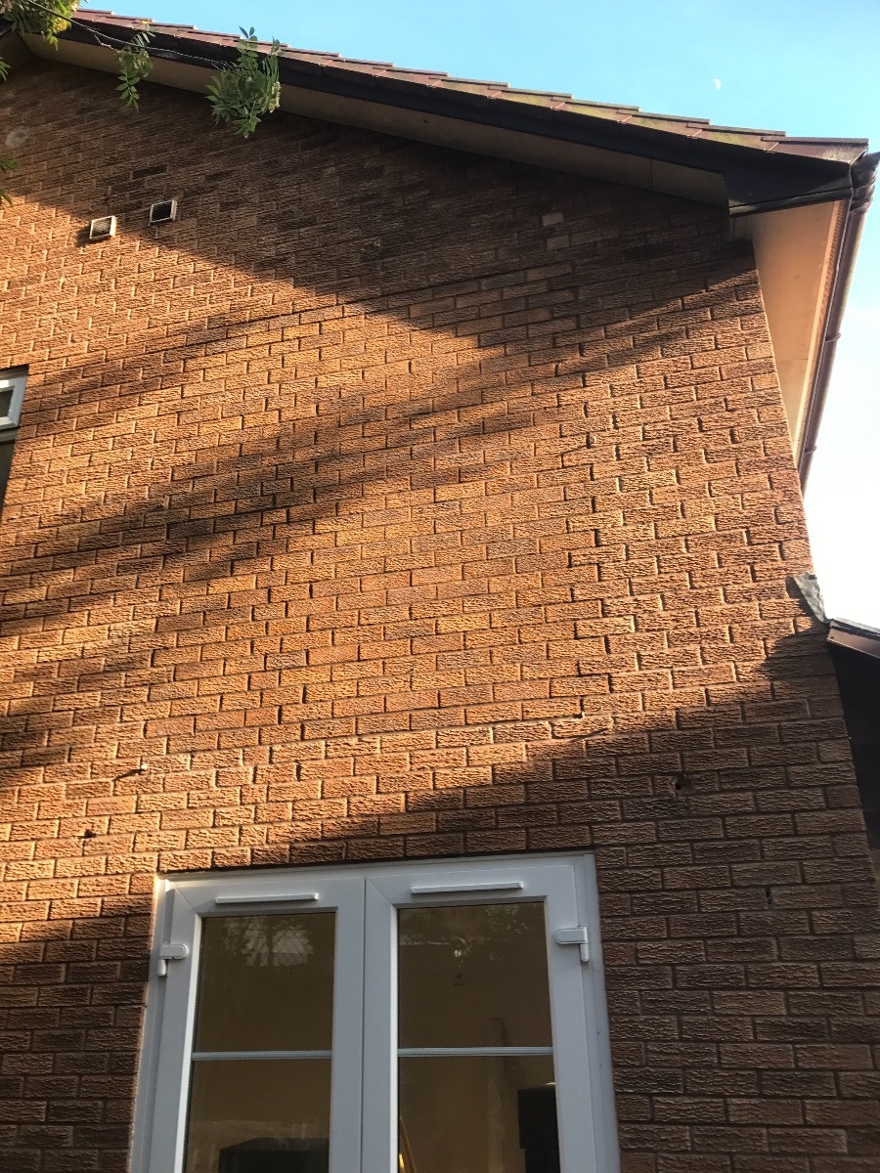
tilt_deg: +26.5
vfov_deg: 63.4
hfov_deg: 49.7
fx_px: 949
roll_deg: -0.9
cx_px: 440
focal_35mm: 28
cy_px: 586
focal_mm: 3.99
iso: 20
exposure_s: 1/175
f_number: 1.8
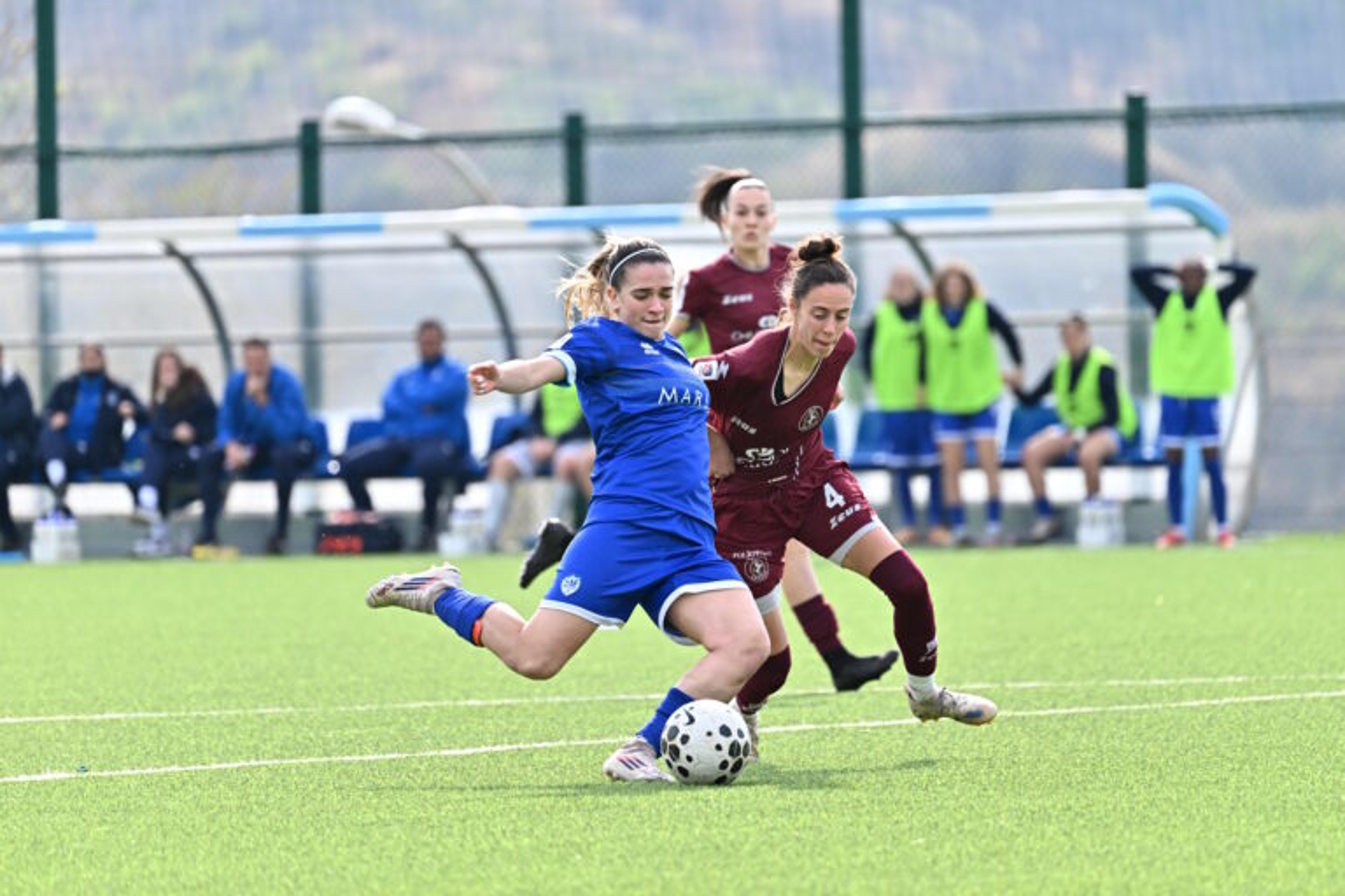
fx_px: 13075
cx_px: 672
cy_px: 448
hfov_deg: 5.9
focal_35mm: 350
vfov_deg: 3.9
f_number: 5.6
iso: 450
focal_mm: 350
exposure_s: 1/1000
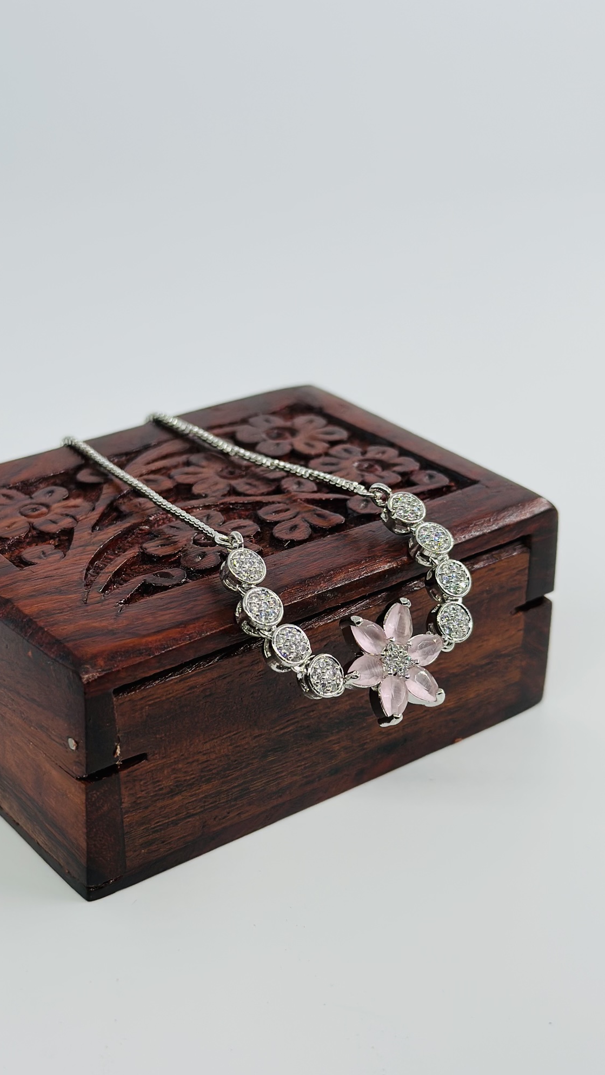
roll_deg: -1.2
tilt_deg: -26.9
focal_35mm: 53
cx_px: 235
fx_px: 1511
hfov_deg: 22.6
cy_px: 539
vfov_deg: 39.2
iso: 80
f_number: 1.78
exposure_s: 1/1497
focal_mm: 6.86
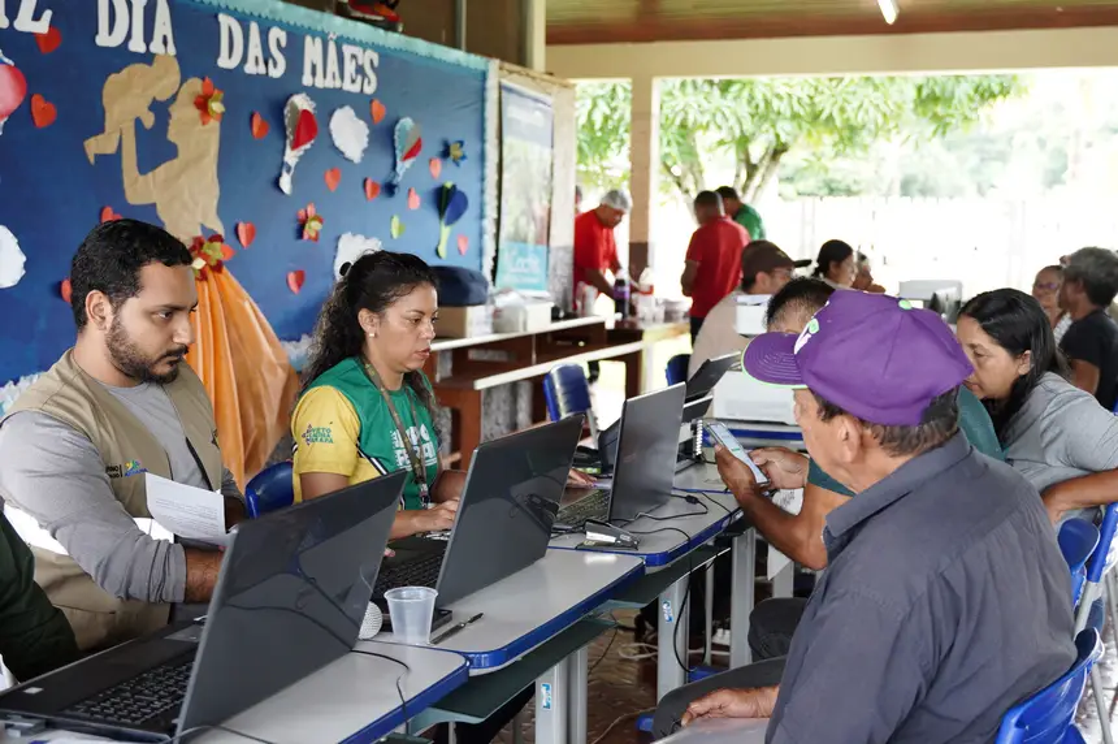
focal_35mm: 44
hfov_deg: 44.5
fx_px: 1365
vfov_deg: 30.5
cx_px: 559
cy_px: 372
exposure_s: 1/125
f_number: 2.8
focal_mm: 29.5
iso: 1000
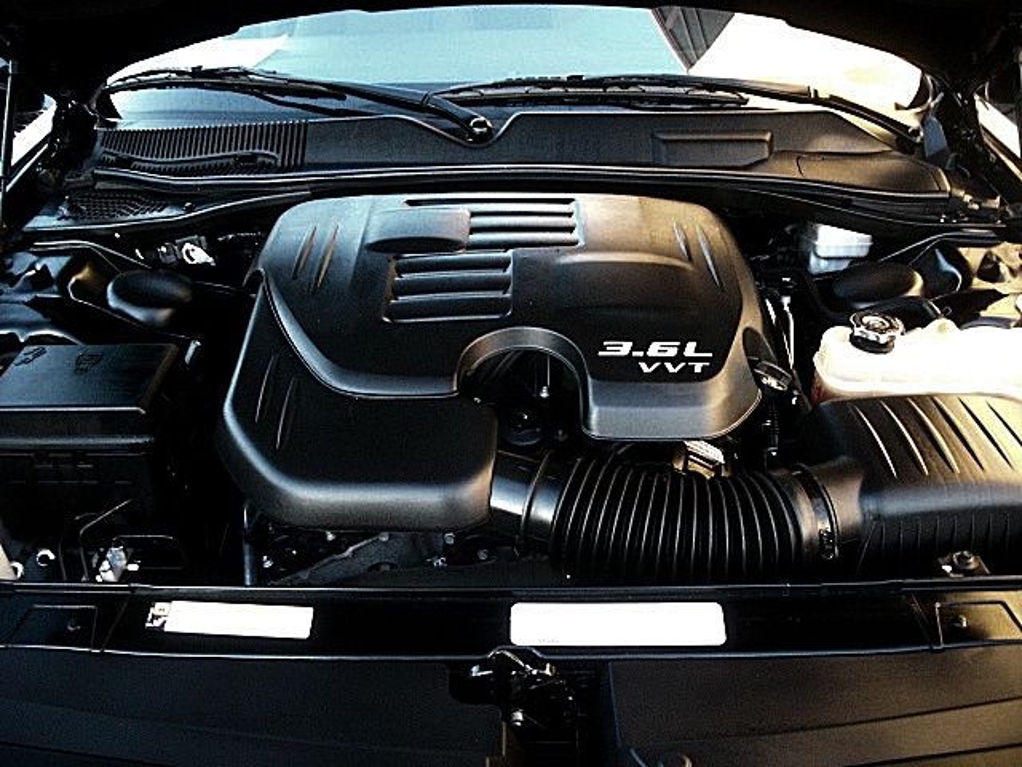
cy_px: 384
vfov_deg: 39.7
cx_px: 511
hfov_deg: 51.4
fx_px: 1063
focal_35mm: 36
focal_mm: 6.3
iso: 800
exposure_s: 1/100
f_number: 2.8
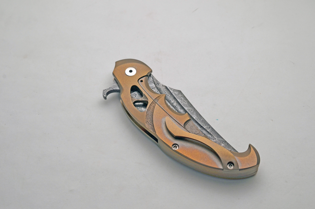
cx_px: 158
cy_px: 104
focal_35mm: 60
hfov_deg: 33.5
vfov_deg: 22.5
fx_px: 524
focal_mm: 40
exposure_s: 1/250
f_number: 8
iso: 200
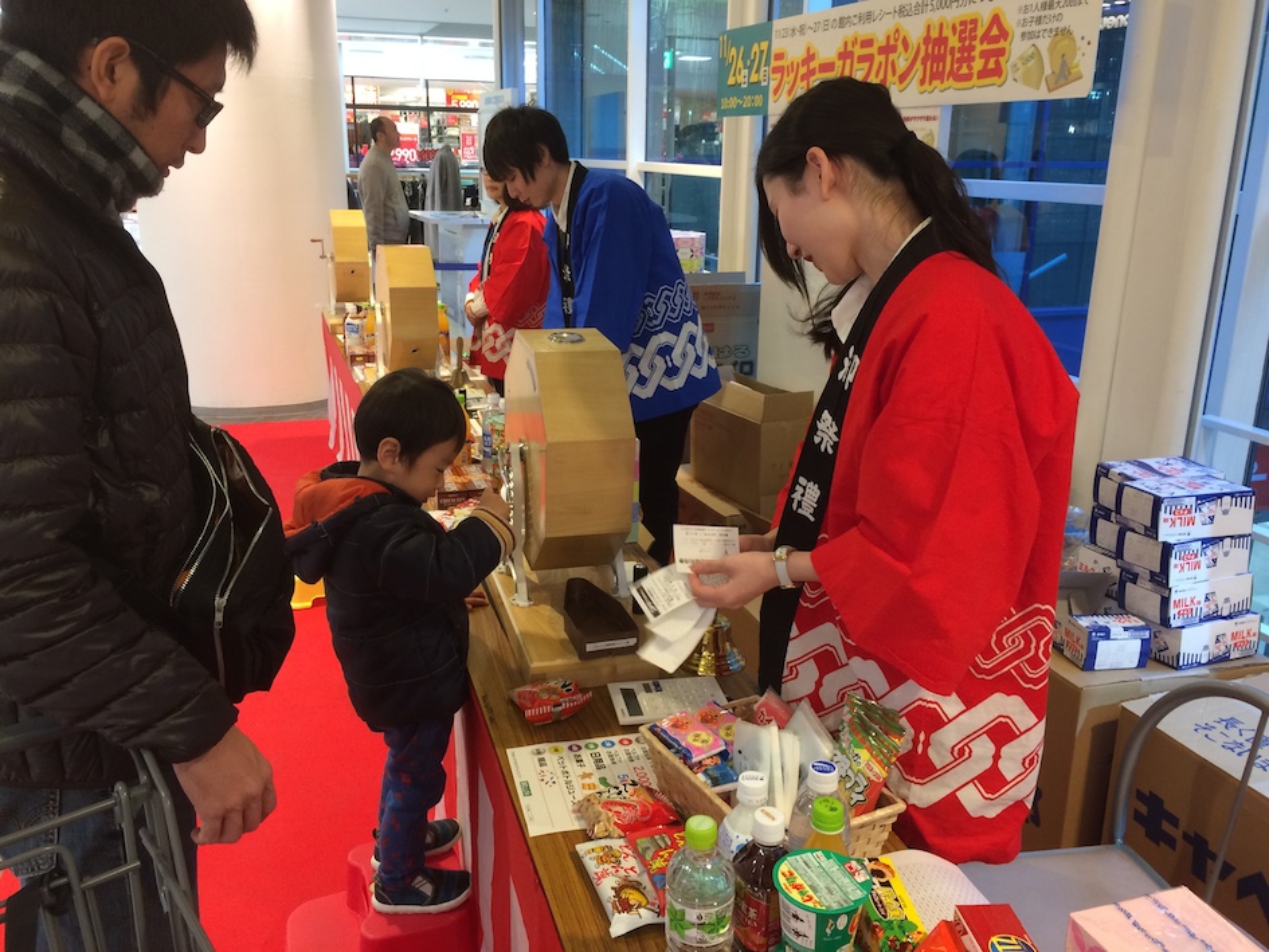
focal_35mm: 29
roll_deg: -0.9
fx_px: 1063
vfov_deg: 48.2
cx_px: 634
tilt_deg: -17.0
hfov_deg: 61.7
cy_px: 476
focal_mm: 4.15
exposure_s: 1/30
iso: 100
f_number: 2.2
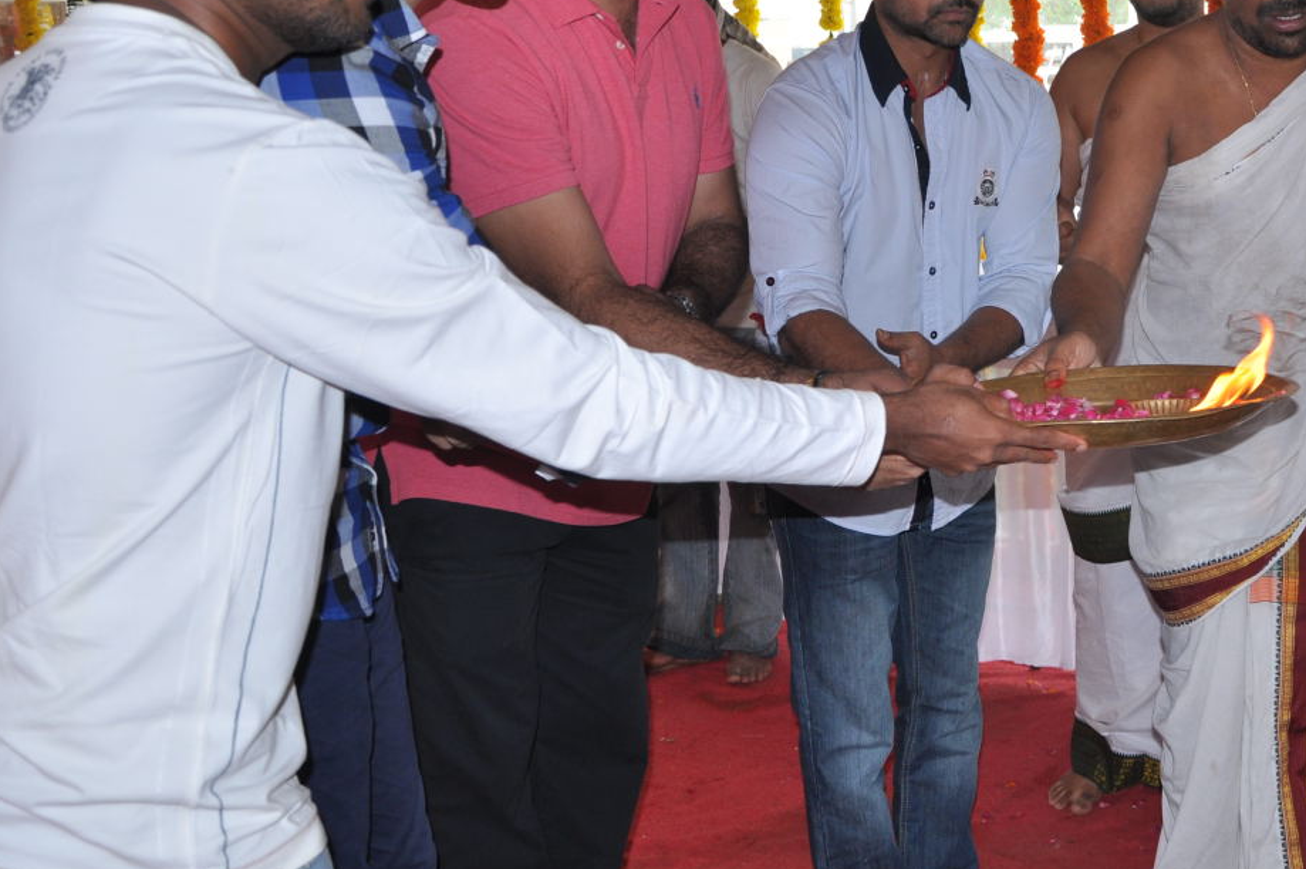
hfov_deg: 39.9
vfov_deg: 28.4
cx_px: 1083
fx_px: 1703
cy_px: 268
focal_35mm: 47
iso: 250
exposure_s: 1/125
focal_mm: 18
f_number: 5
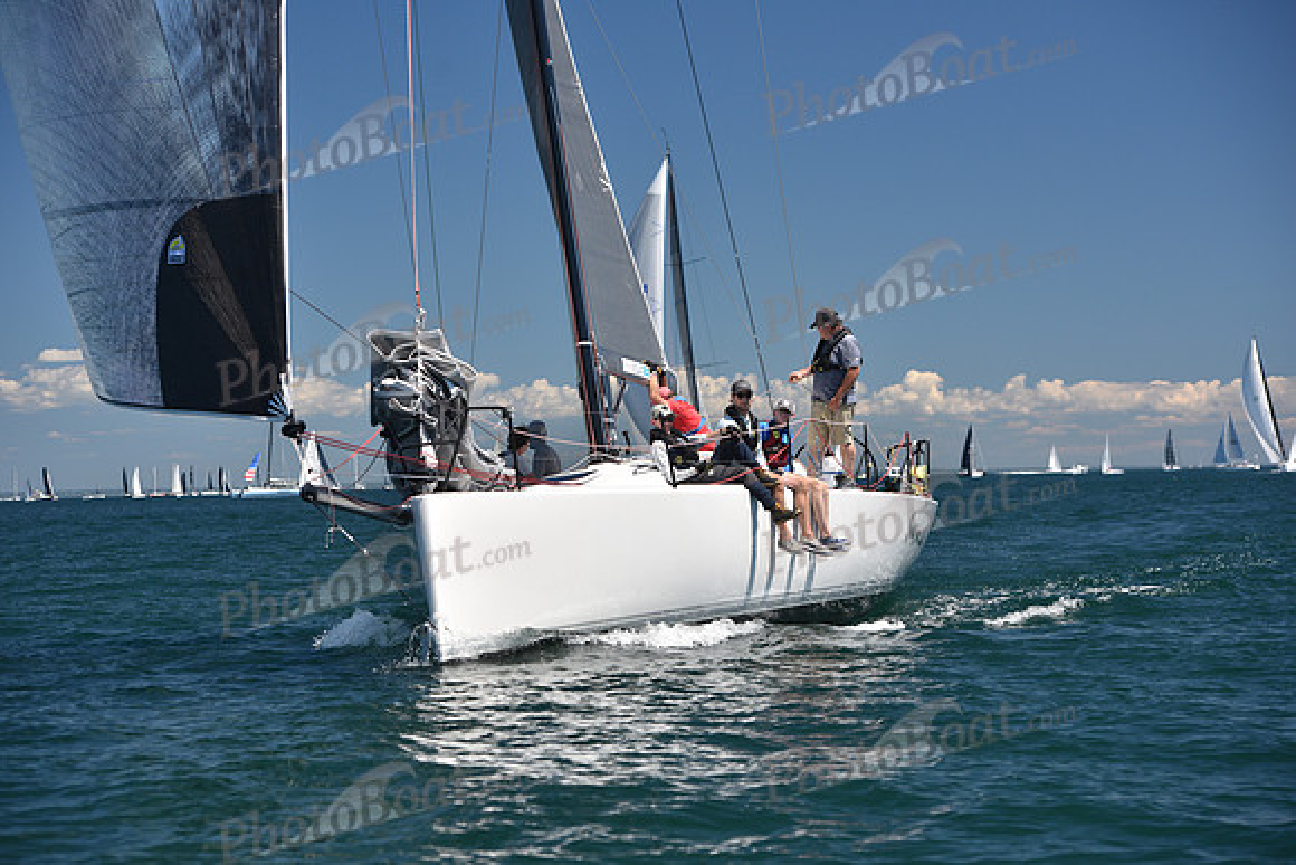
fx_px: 3529
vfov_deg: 14.0
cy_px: 432
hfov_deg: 20.8
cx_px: 648
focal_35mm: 98
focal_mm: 98
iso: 250
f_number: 5
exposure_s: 1/800
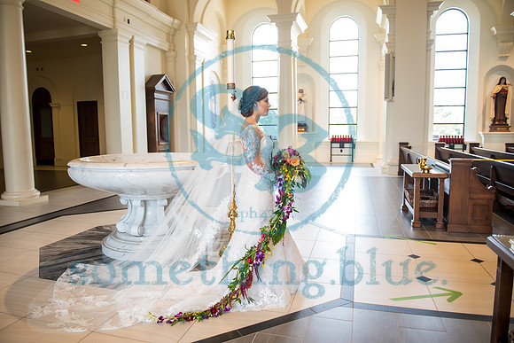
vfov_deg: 51.0
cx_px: 250
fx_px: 360
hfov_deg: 71.1
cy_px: 171
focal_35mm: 25
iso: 640
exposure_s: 1/160
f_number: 2.8
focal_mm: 24
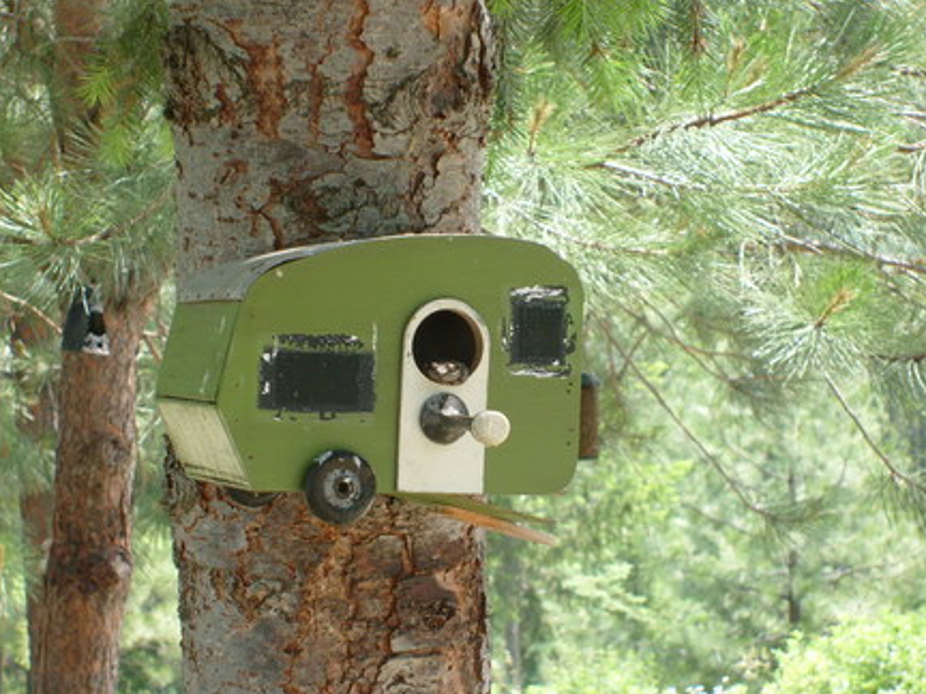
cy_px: 349
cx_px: 469
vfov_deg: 13.7
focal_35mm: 108
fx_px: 2889
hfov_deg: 18.2
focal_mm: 17.4
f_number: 4.9
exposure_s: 1/90
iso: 80
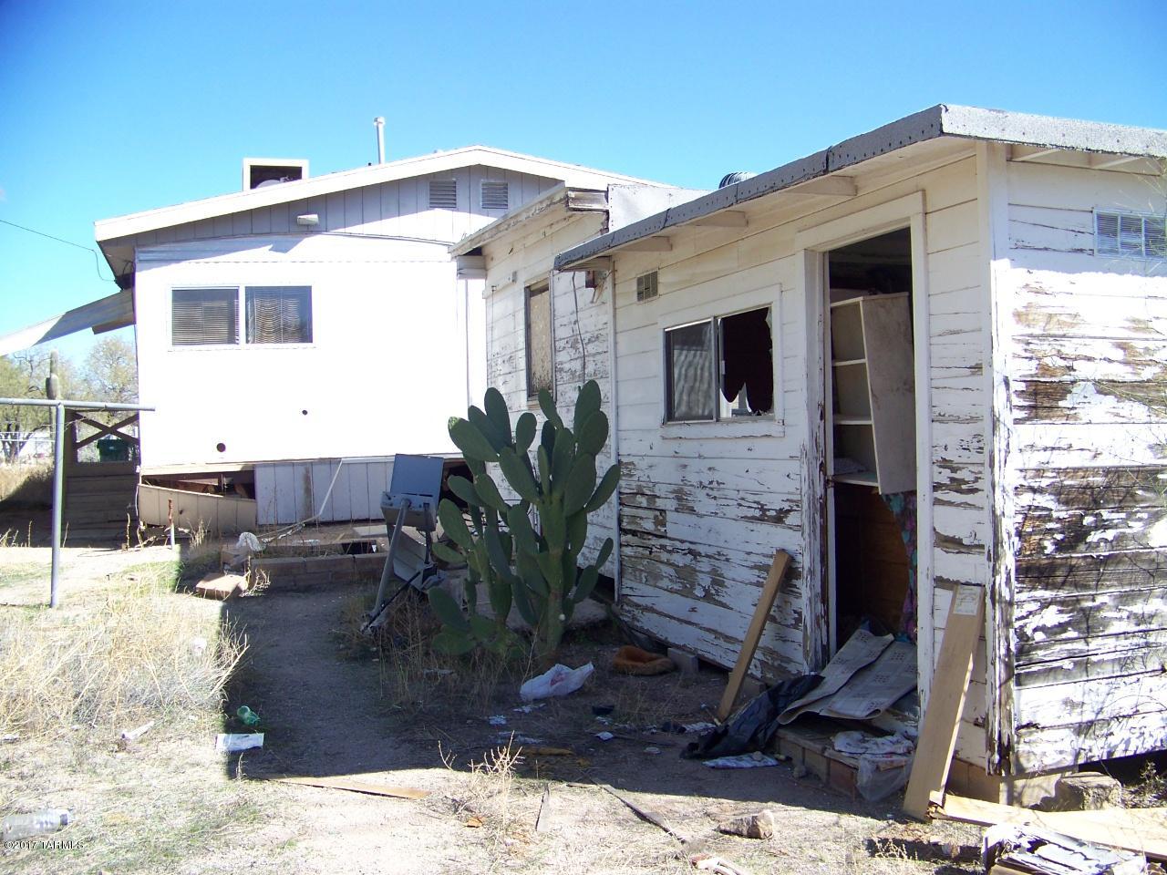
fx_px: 1214
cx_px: 584
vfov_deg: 39.7
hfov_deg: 51.4
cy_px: 438
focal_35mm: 36
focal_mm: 5.85
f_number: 2.8
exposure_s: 1/400
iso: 64
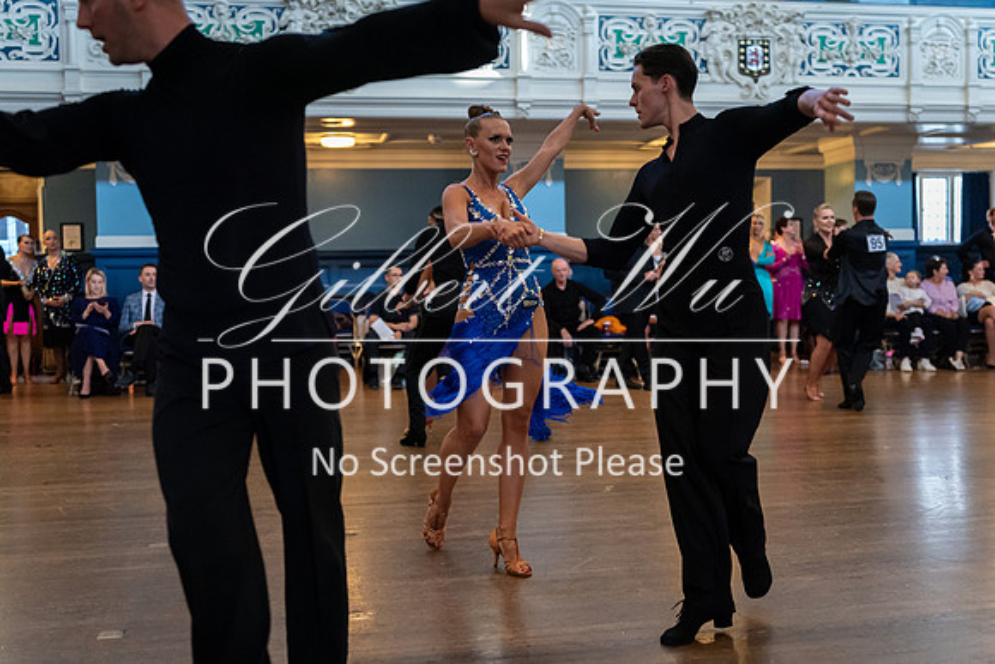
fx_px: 1033
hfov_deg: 51.4
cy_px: 322
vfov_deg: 35.6
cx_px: 483
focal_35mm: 37
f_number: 2.2
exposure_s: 1/500
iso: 6400
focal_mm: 35
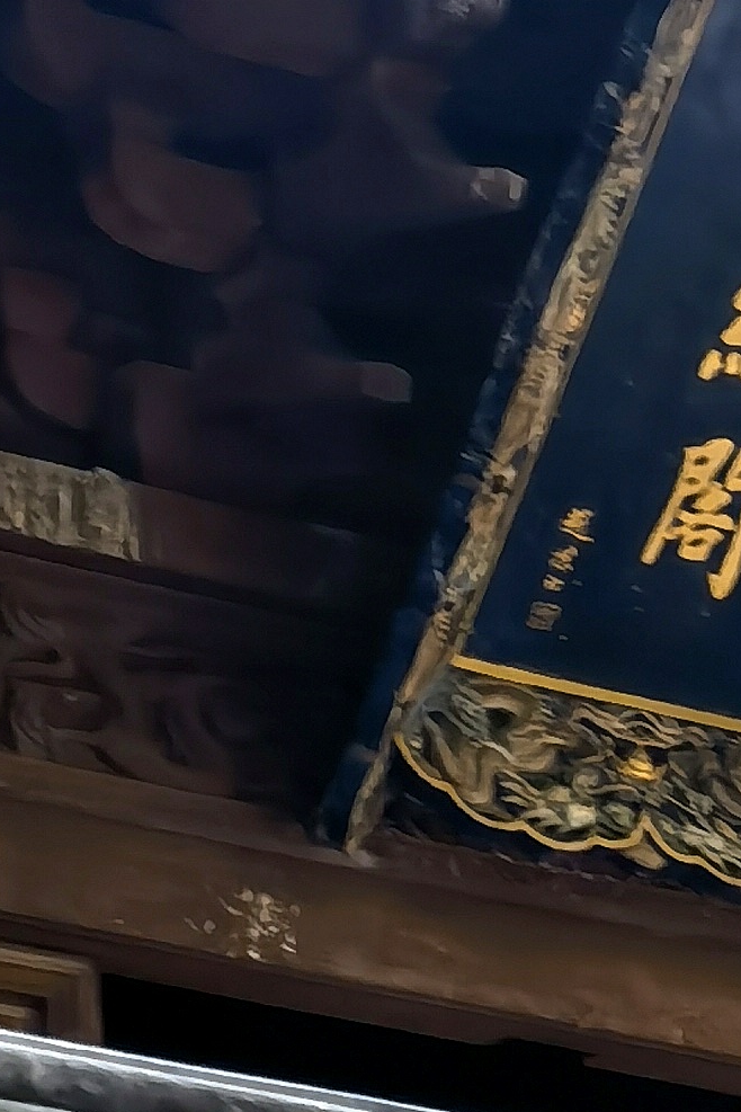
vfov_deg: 8.4
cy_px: 685
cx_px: 639
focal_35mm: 246
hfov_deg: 5.6
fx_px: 7595
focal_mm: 6.67
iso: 50
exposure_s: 1/228
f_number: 1.9
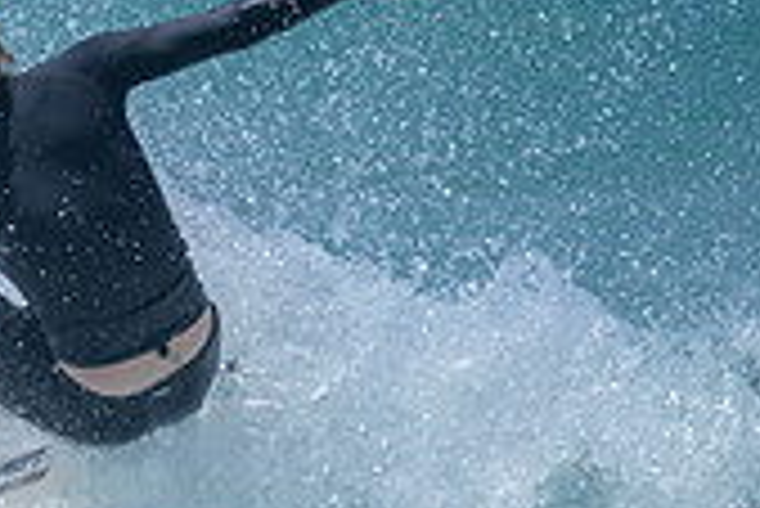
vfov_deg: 0.4
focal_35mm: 3449
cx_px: -584
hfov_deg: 0.6
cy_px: 620
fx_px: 72873
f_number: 6.3
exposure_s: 1/2500
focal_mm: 800
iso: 220
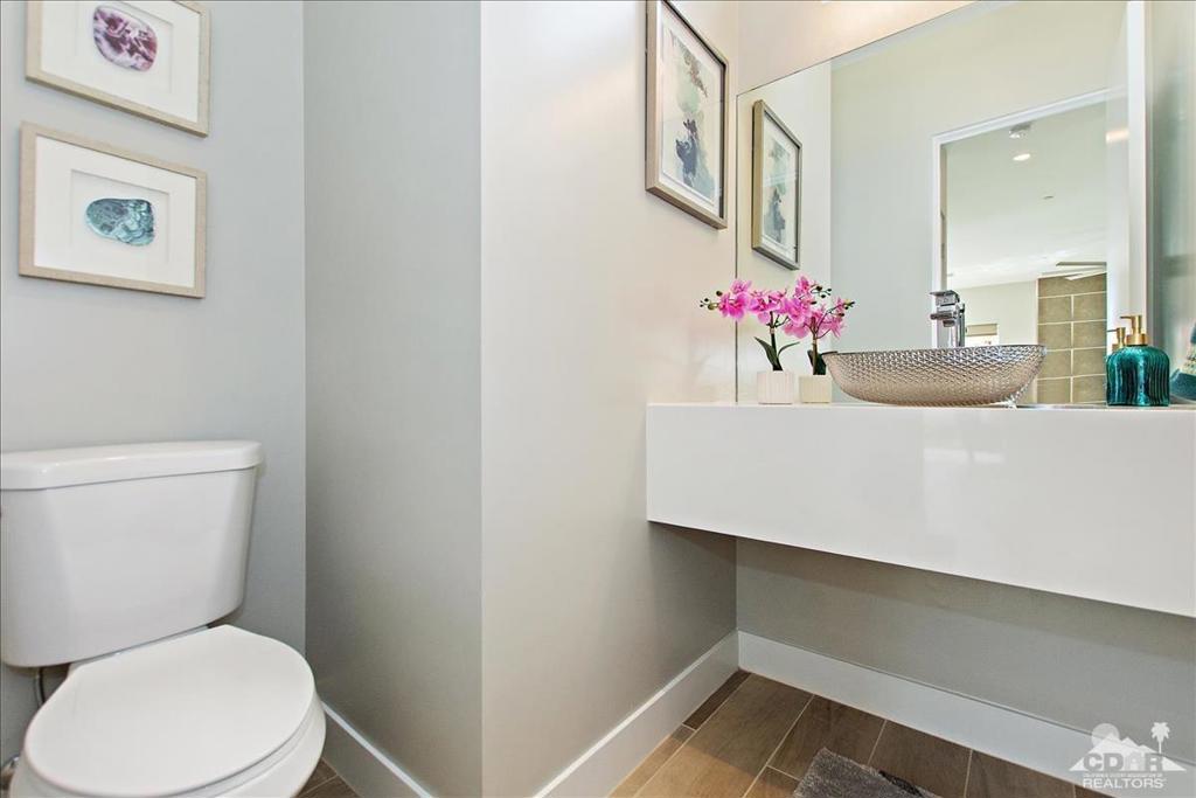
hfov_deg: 100.4
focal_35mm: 15
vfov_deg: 77.3
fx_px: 498
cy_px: 399
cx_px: 598
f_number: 4.5
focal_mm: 10
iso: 320
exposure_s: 1/125
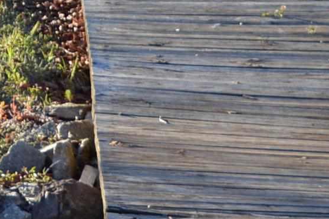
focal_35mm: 251
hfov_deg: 7.9
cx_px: -278
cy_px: -320
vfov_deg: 5.3
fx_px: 2289
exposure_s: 1/125
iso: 100
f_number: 5.6
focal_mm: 31
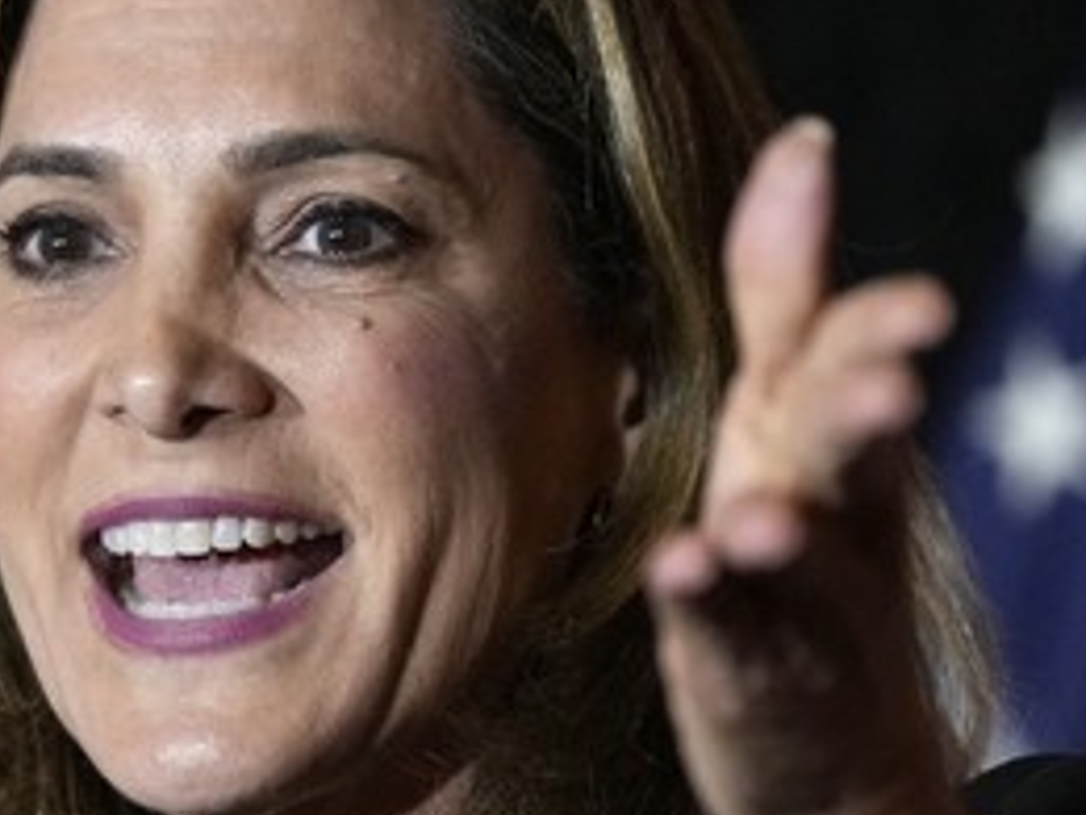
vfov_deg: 2.1
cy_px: 545
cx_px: 368
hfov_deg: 2.7
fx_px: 22651
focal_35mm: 722
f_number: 2.8
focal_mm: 200
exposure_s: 1/640
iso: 2500
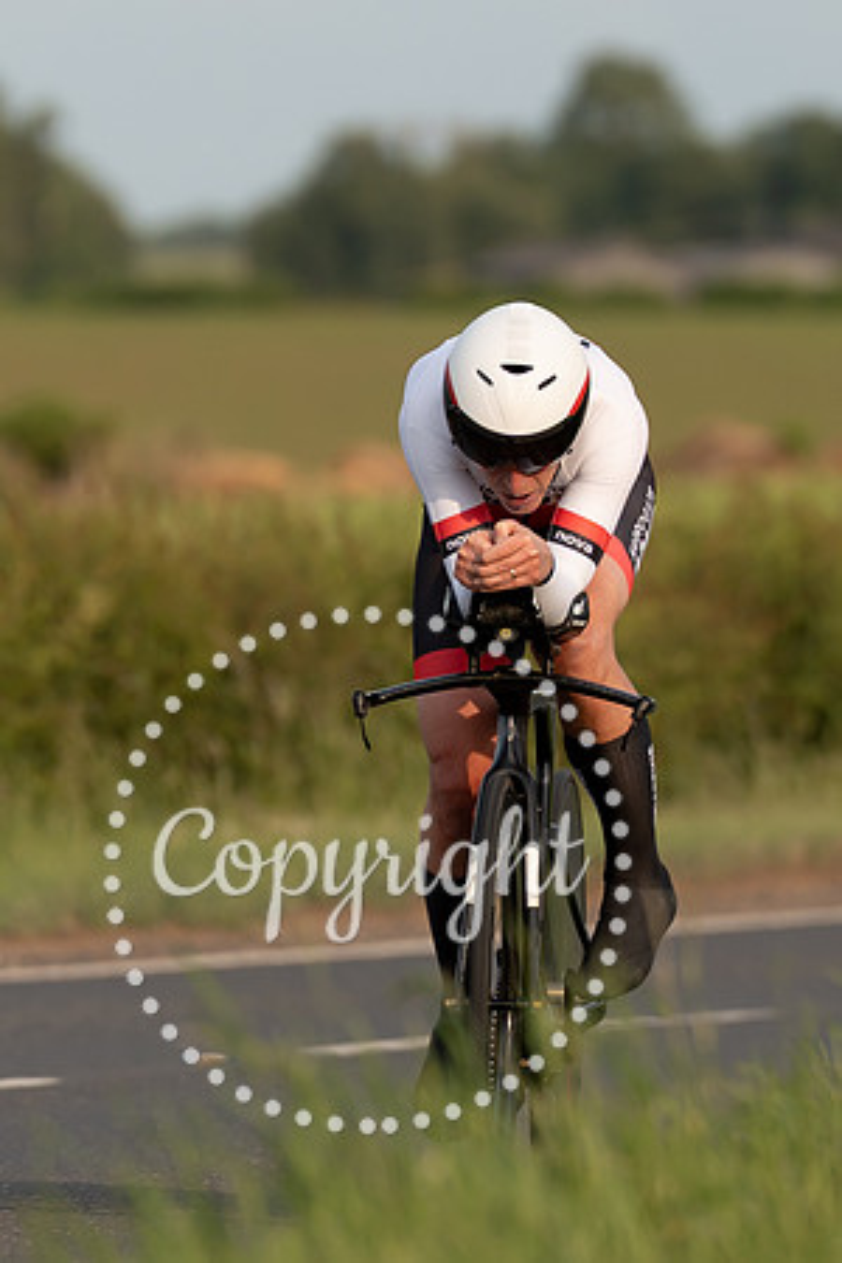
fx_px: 25778
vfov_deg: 2.8
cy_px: 731
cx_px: 567
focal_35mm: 735
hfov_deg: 1.9
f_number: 3.2
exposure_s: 1/1000
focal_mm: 200
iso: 125
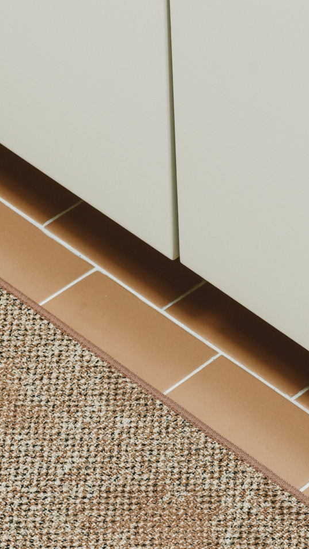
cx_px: 175
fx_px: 2229
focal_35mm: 153
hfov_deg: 7.9
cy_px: 388
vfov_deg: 14.0
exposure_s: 2.5
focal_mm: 58
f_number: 10
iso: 250
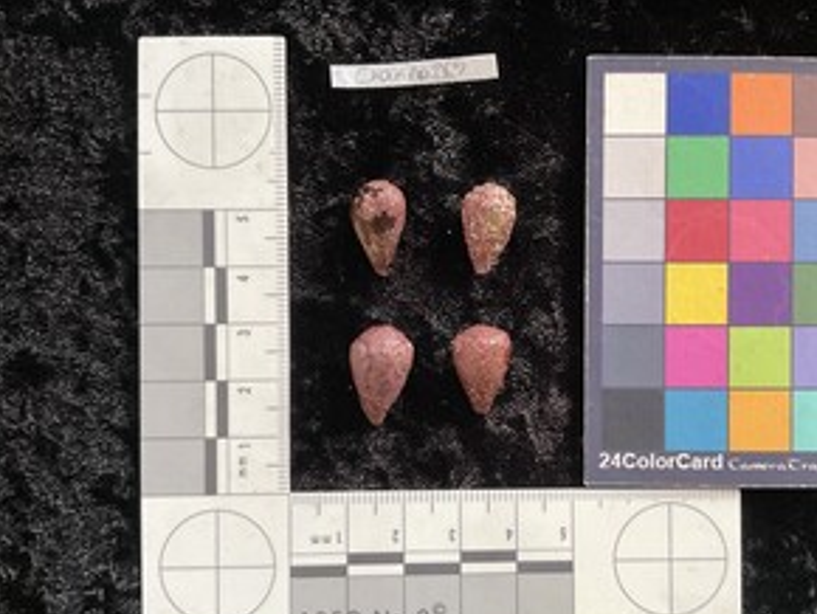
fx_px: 827
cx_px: 482
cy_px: 345
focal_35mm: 35
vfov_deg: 40.7
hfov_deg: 52.3
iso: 160
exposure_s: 1/60
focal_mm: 3
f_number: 1.8
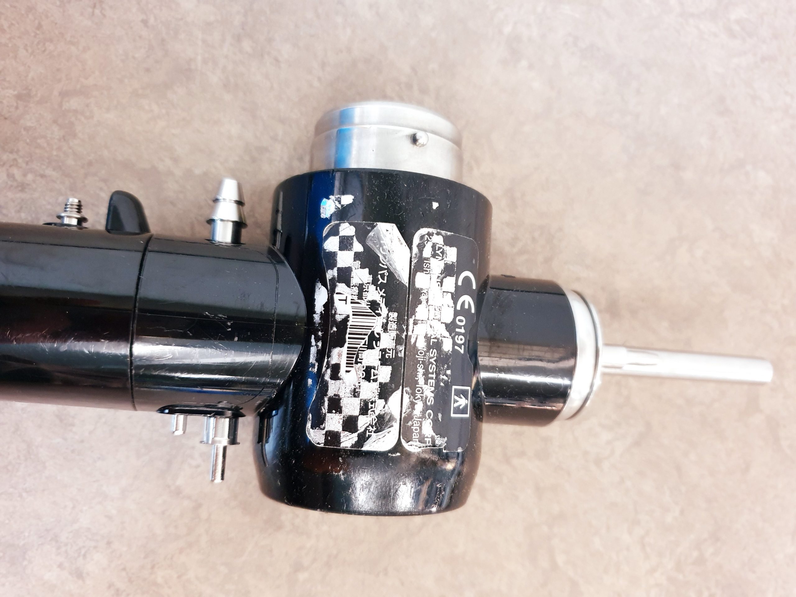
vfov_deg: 53.1
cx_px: 398
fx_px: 598
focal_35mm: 26
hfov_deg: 67.3
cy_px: 298
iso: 320
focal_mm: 4.3
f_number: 1.5
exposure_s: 1/33
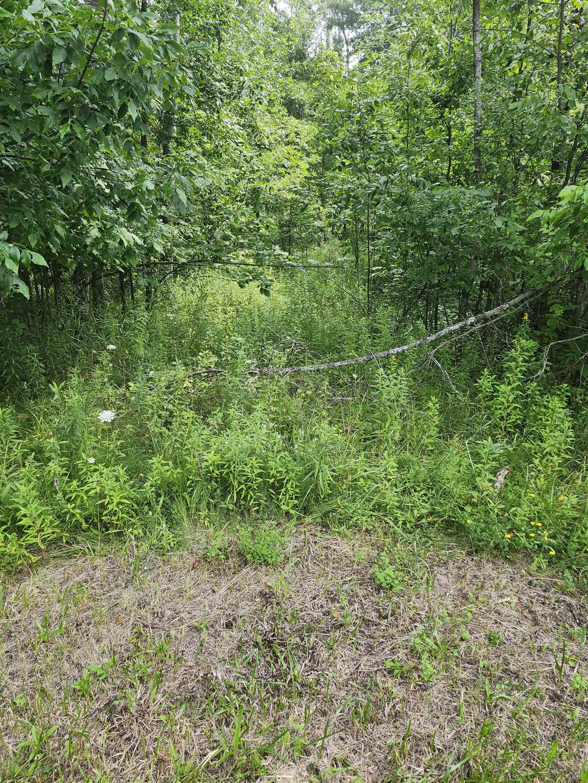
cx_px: 294
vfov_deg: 73.9
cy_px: 392
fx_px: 521
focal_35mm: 23
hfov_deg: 58.9
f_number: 1.8
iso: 25
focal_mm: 5.54
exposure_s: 1/180
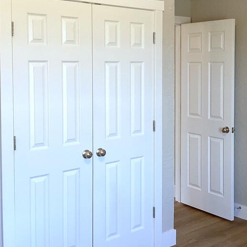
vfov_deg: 31.5
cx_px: 164
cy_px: 89
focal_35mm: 54
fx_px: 436
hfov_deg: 31.4
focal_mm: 3.3
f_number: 2.4
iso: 80
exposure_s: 1/60
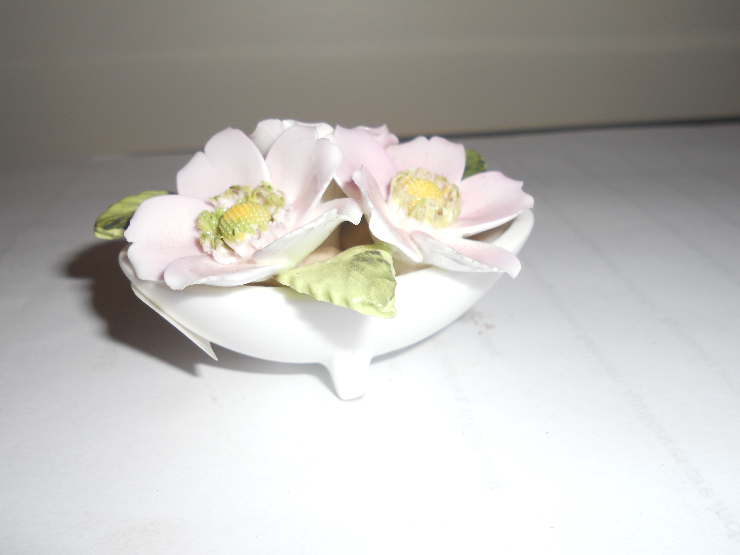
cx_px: 370
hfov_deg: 56.8
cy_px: 278
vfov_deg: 44.2
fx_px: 684
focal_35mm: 32
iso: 80
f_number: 8.8
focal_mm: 5.8
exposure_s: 1/25
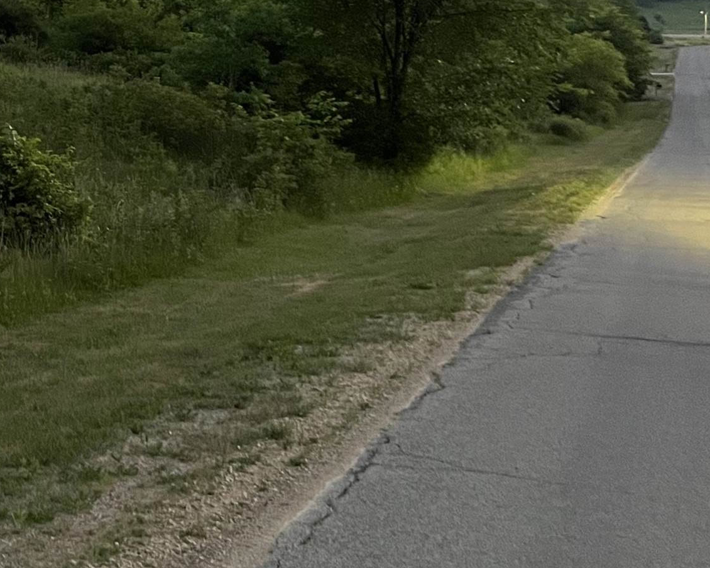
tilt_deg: -0.5
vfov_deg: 21.4
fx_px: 1450
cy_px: 6
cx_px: -169
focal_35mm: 69
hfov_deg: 24.6
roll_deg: +1.5
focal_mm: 5.7
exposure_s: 1/43
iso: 500
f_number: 1.5
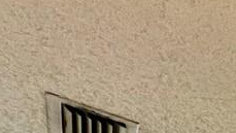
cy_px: 543
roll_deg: +0.5
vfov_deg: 7.7
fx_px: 620
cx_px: 770
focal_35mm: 99
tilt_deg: -1.1
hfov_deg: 10.4
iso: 250
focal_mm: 1.57
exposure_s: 1/120
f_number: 1.8
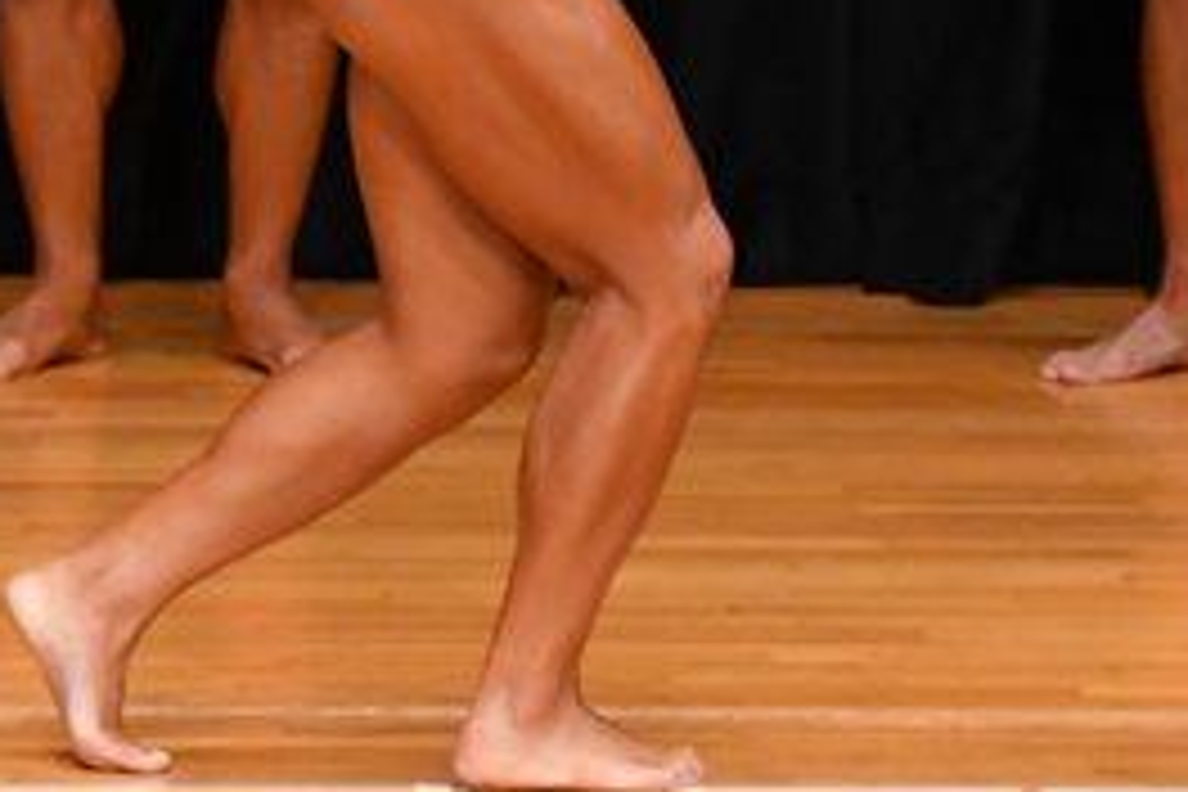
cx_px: 929
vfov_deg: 1.6
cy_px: -76
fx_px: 27619
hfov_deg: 2.5
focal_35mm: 837
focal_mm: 190
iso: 3200
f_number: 5.6
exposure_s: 1/400
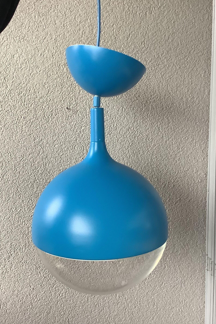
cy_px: 163
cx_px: 98
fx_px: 396
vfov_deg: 44.5
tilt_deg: -8.9
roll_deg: +0.7
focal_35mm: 44
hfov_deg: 30.5
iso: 160
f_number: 2.4
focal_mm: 3.3
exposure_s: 1/60
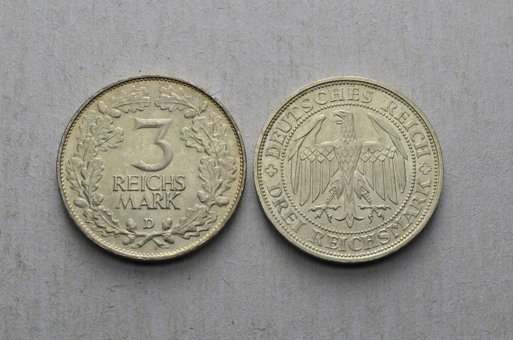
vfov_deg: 16.5
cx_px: 256
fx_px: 1173
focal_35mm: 82
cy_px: 170
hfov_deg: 24.7
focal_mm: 55
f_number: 14
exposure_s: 1/250
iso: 400
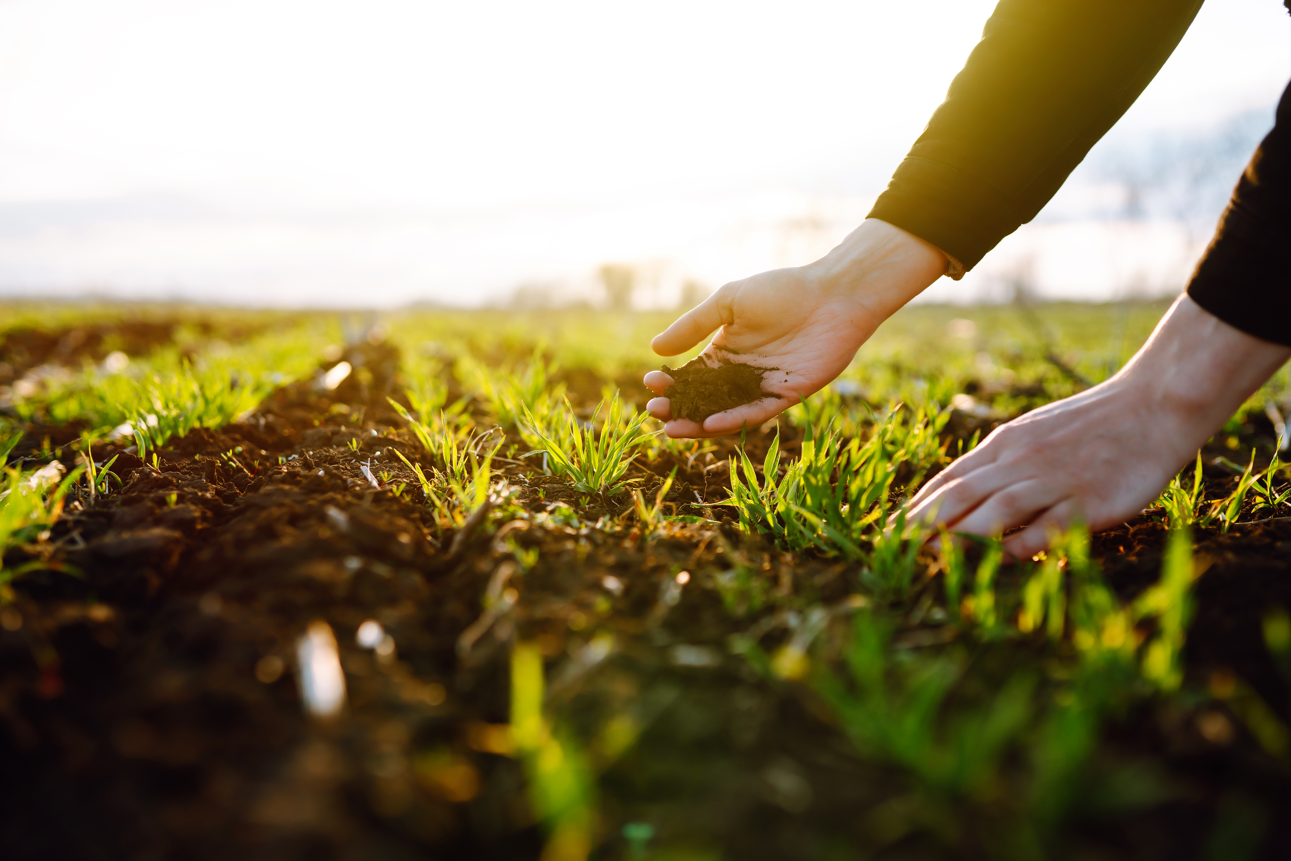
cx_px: 646
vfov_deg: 37.9
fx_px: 1255
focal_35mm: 35
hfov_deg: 54.4
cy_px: 430
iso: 160
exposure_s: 1/1000
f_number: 2.2
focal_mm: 35
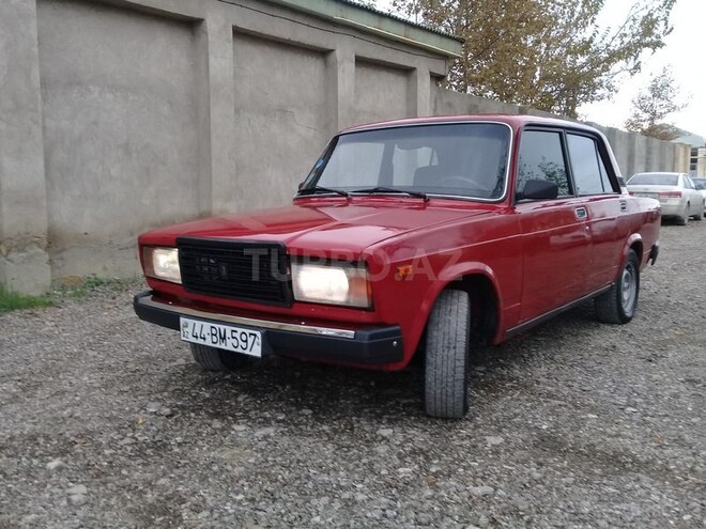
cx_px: 353
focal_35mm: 31
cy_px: 264
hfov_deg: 58.4
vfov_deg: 45.4
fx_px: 632
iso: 50
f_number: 2.2
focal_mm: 3.3
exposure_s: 1/33
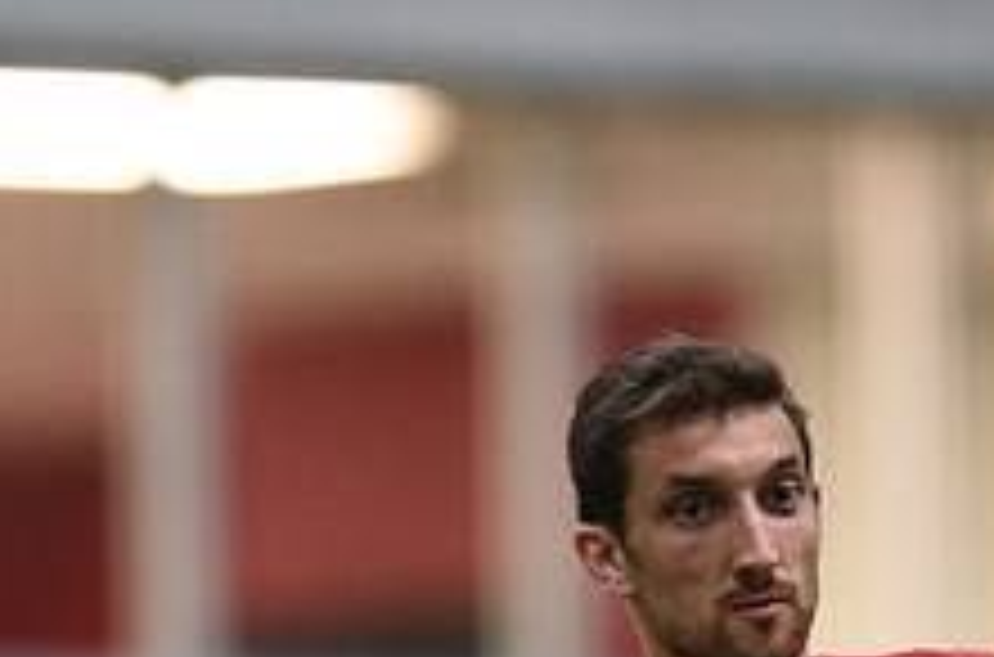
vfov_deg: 1.3
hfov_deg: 2.0
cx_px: 778
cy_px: 853
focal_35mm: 1052
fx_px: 28964
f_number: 2.8
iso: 10000
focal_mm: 400
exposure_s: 1/500
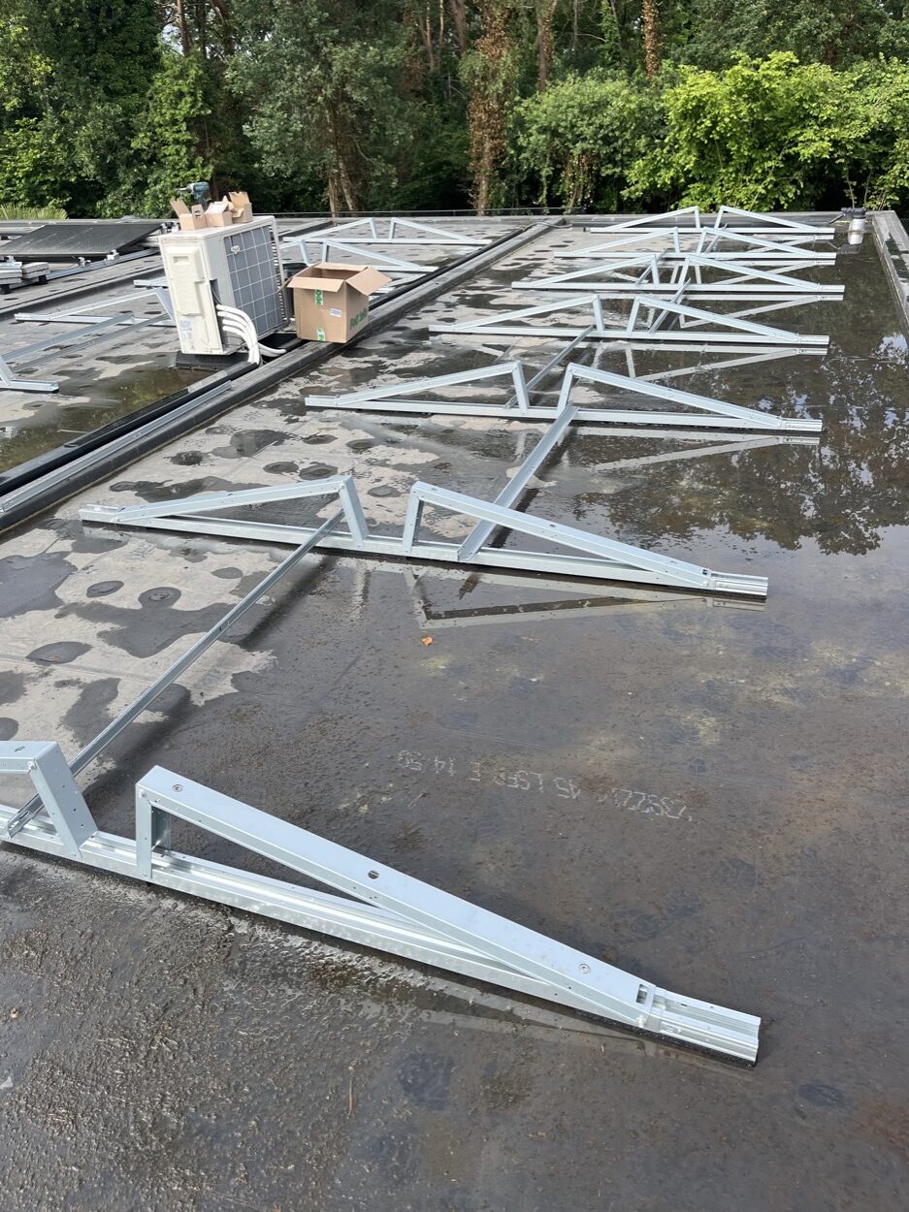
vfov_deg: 67.3
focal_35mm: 26
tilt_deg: -28.7
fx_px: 911
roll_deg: +3.0
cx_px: 454
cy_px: 606
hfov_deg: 53.0
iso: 50
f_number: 1.6
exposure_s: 1/1647
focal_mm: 5.1
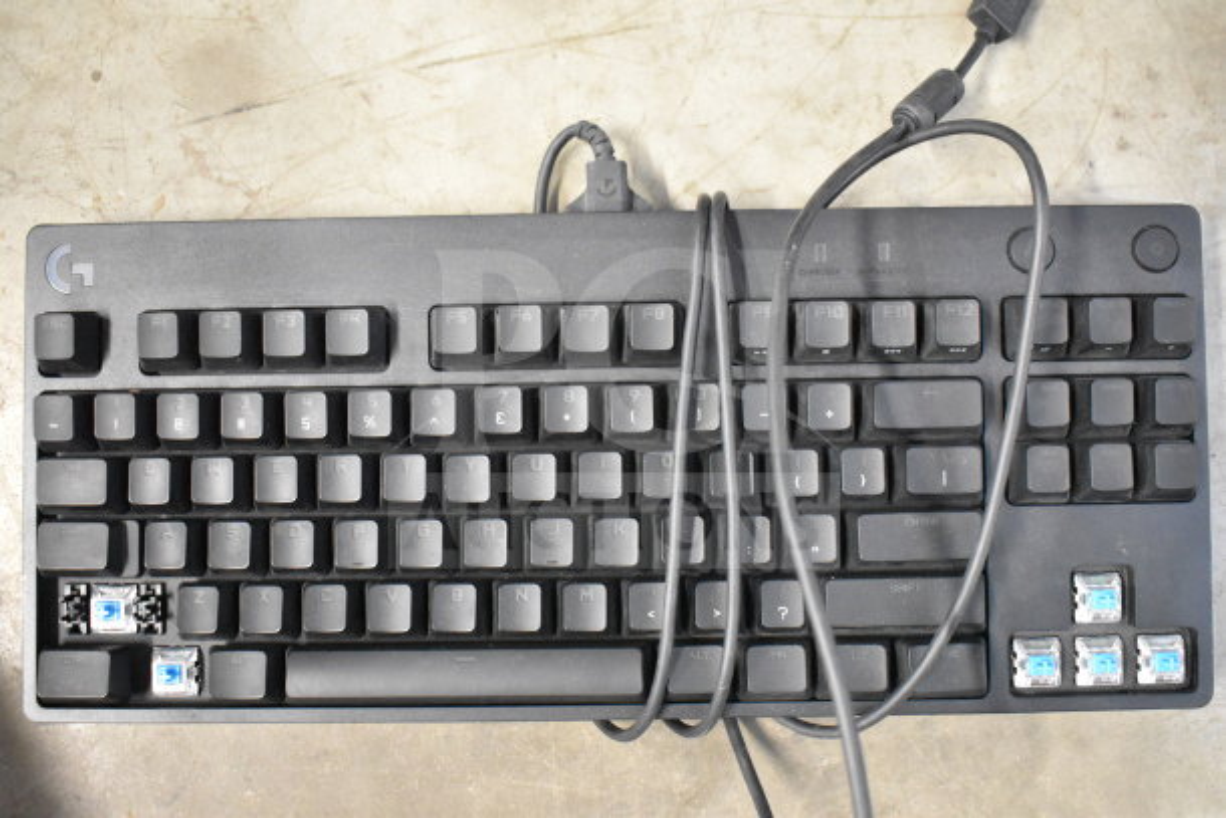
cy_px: 409
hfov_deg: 53.1
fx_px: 1226
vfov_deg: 36.9
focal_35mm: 36
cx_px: 613
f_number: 4
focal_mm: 24
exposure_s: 1/40
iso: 8000
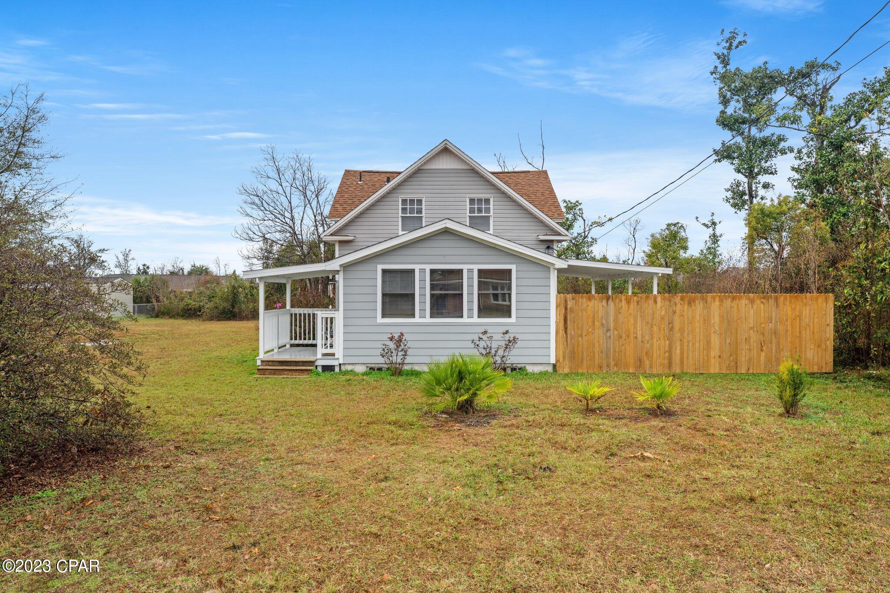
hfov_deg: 73.7
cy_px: 296
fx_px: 593
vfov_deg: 53.1
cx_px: 445
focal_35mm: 24
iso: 200
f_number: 10
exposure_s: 1/20
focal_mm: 24
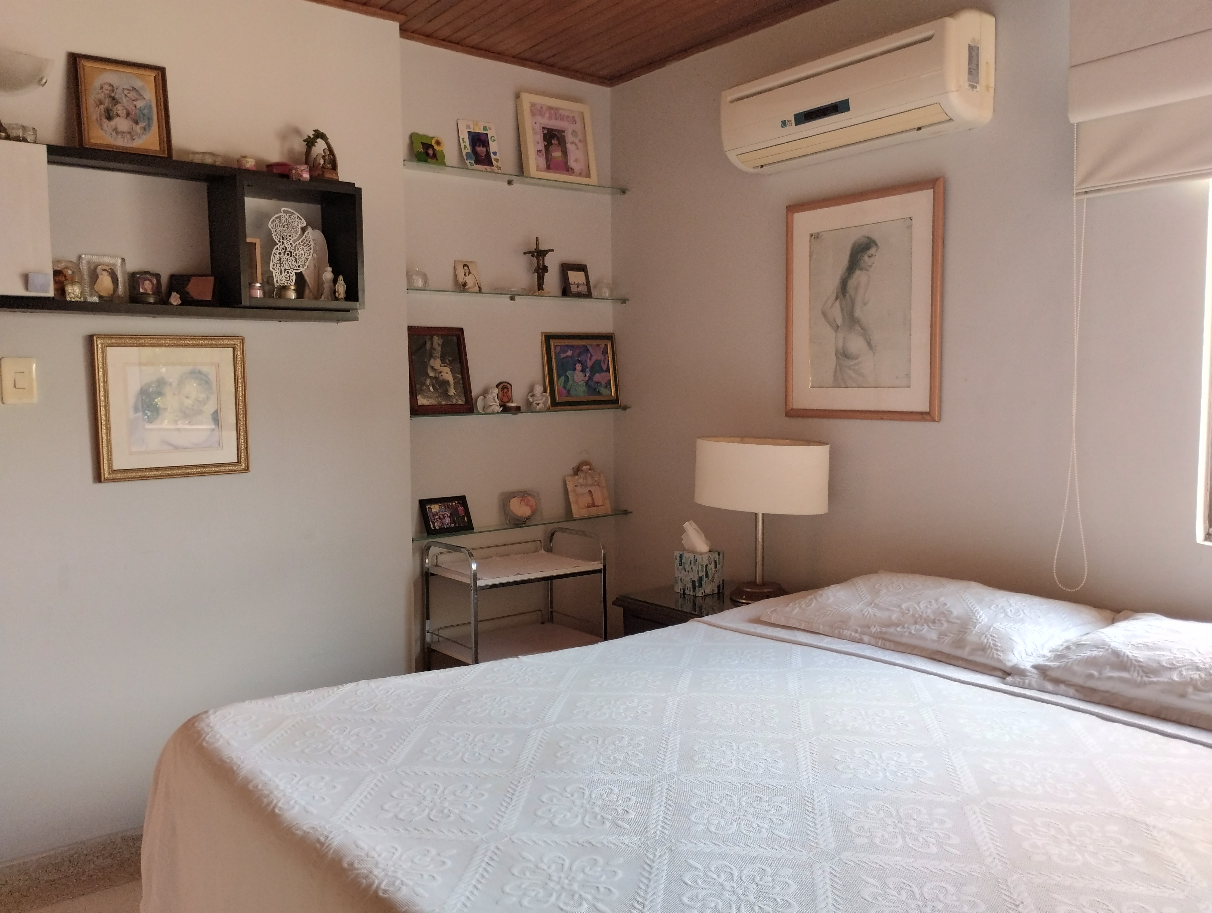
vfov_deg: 49.9
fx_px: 982
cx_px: 606
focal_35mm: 28
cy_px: 456
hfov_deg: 63.4
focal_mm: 4.27
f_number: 1.8
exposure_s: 1/30
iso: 300
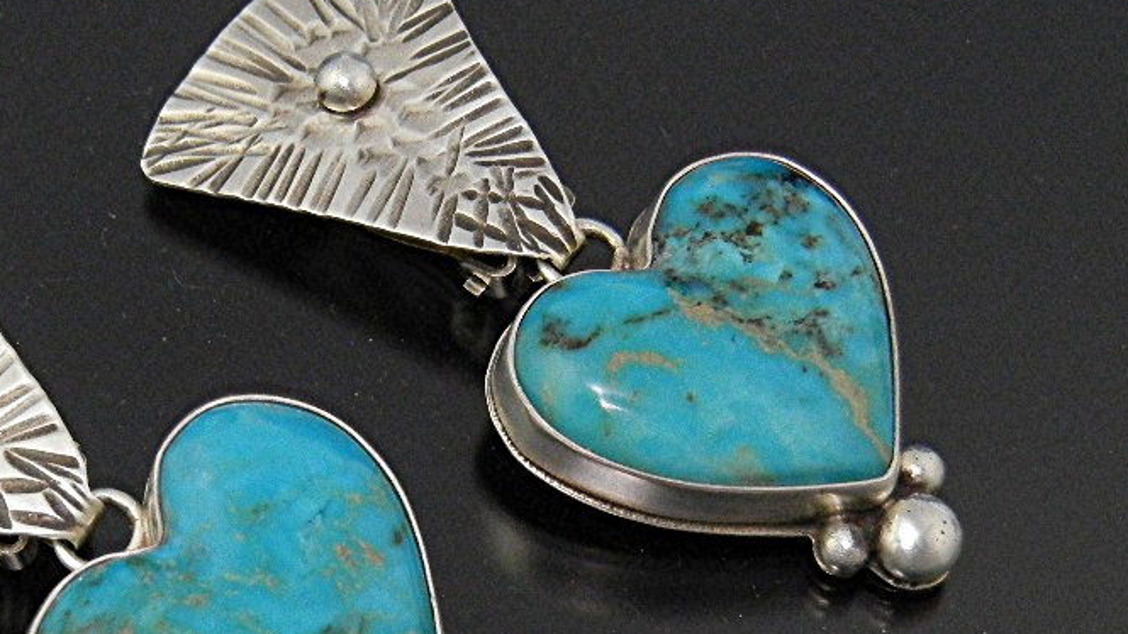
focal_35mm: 99
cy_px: 436
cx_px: 309
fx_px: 2961
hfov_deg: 21.4
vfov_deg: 12.2
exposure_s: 1/30
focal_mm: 10.6
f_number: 8
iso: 800
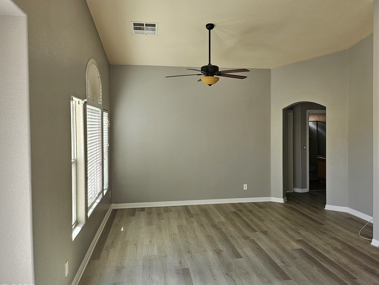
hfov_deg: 65.2
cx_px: 202
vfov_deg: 51.3
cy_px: 134
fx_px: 296
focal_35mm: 27
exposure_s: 1/120
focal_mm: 5
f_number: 1.8
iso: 50
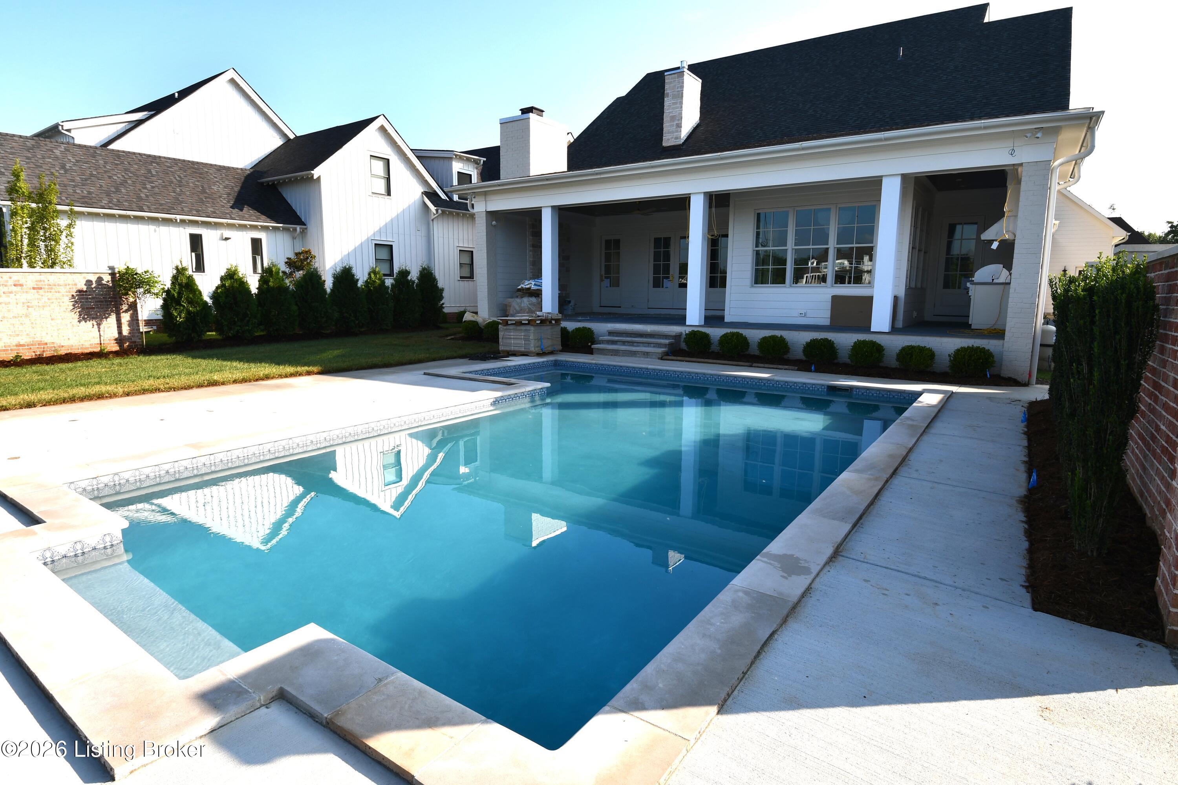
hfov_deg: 90.0
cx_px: 589
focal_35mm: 18
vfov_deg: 67.4
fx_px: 589
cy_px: 392
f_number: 8
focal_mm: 12
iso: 110
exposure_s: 1/250
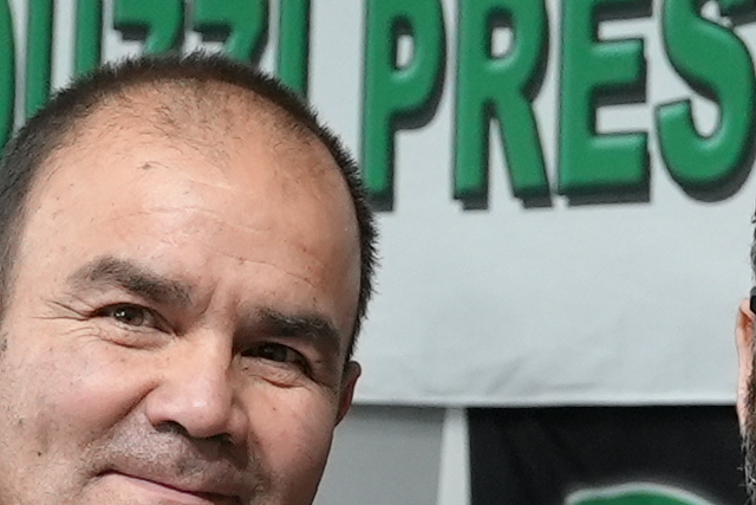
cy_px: 472
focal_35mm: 173
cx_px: 417
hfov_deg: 11.9
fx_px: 3634
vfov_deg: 7.9
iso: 4000
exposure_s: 1/160
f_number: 4.5
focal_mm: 27
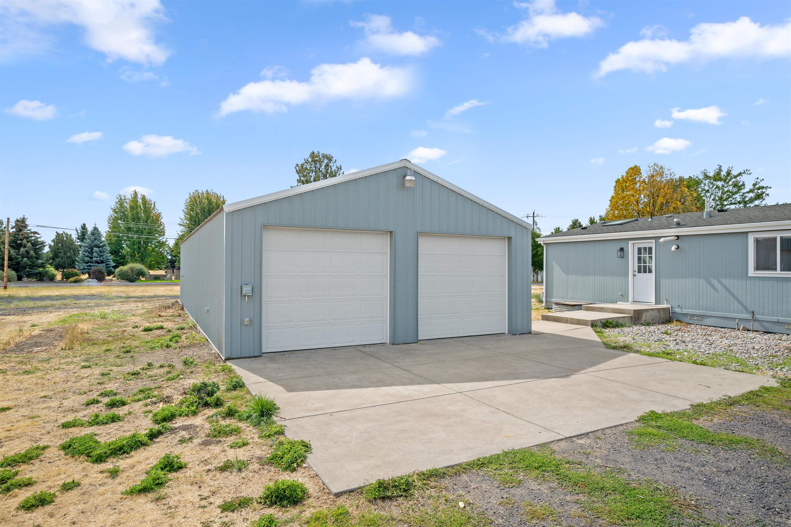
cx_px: 396
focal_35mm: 20
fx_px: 439
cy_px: 264
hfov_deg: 84.0
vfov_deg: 61.9
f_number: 8
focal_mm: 20
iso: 100
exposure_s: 1/30
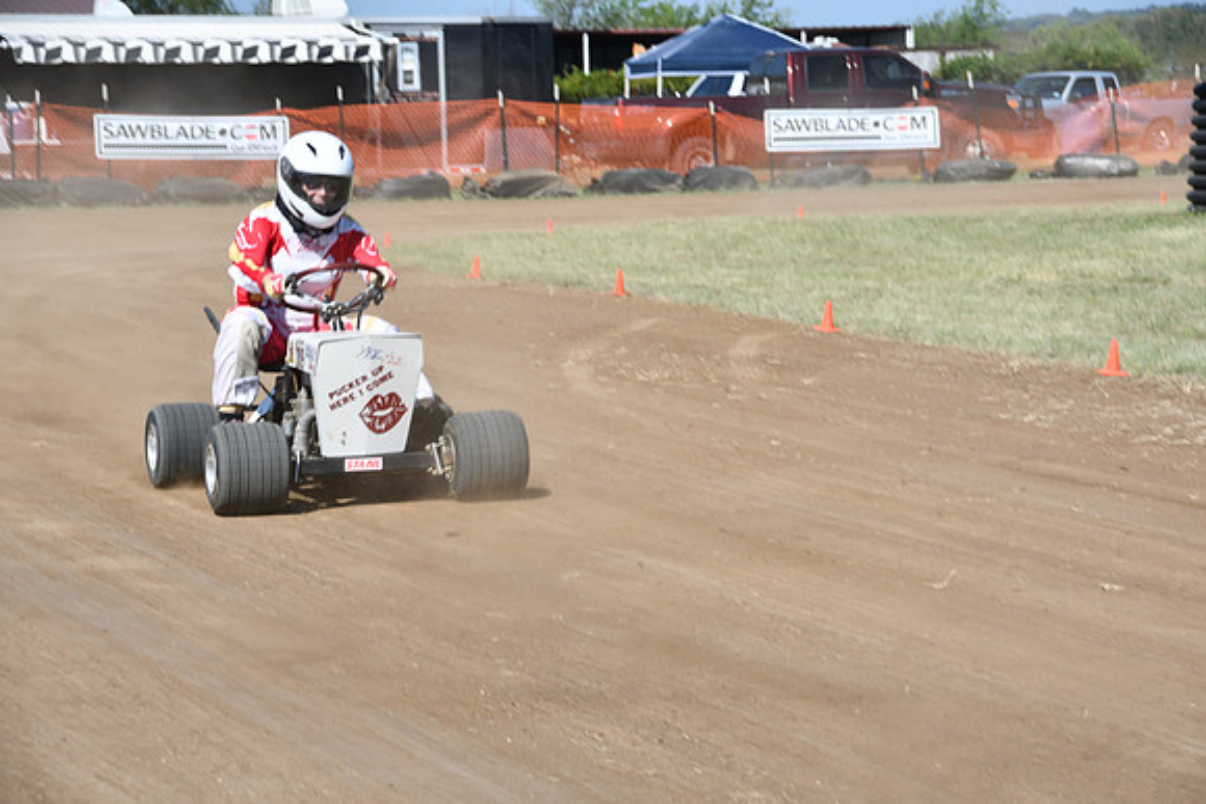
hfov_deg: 15.2
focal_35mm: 135
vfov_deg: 10.2
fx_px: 4523
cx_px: 603
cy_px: 402
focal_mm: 90
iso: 100
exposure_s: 1/250
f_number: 8
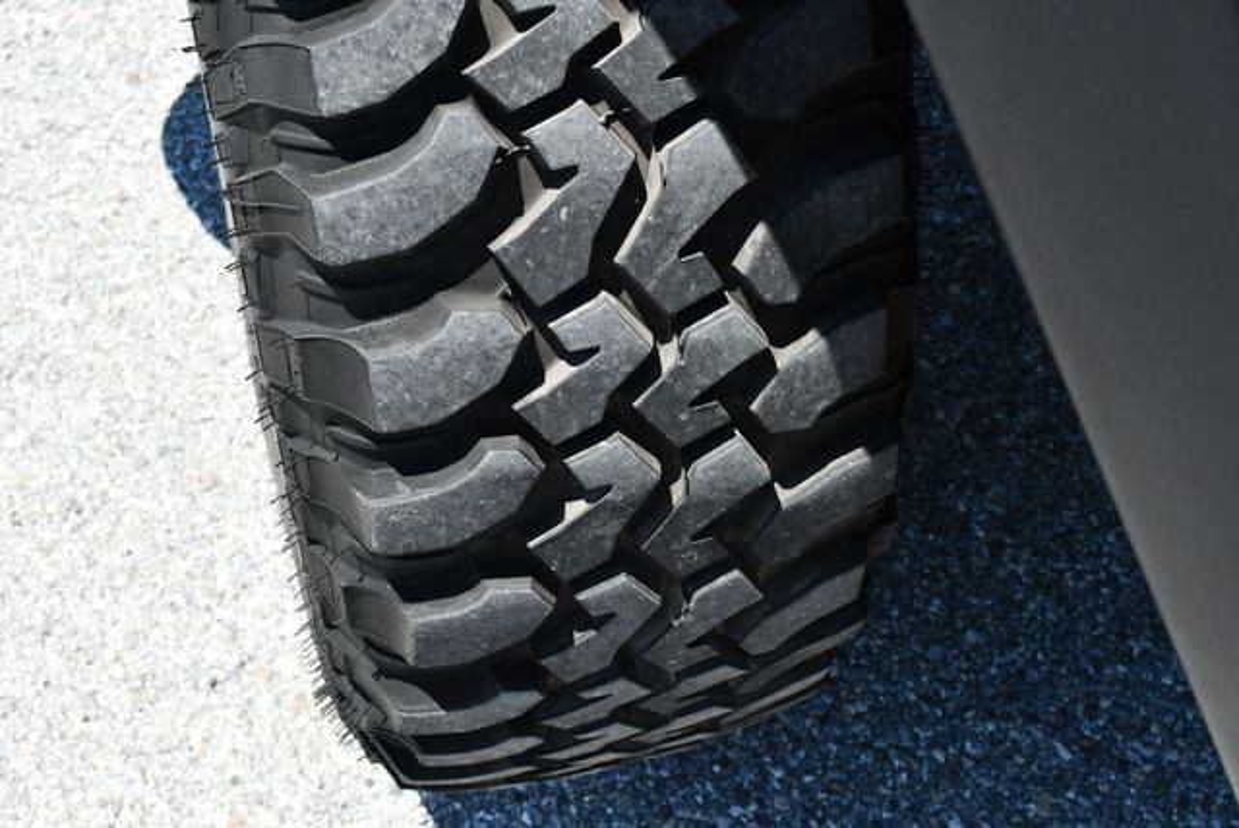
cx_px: 620
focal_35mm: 52
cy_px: 414
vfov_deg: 26.0
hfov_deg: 38.2
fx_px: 1791
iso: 200
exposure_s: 1/250
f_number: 7.1
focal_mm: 26
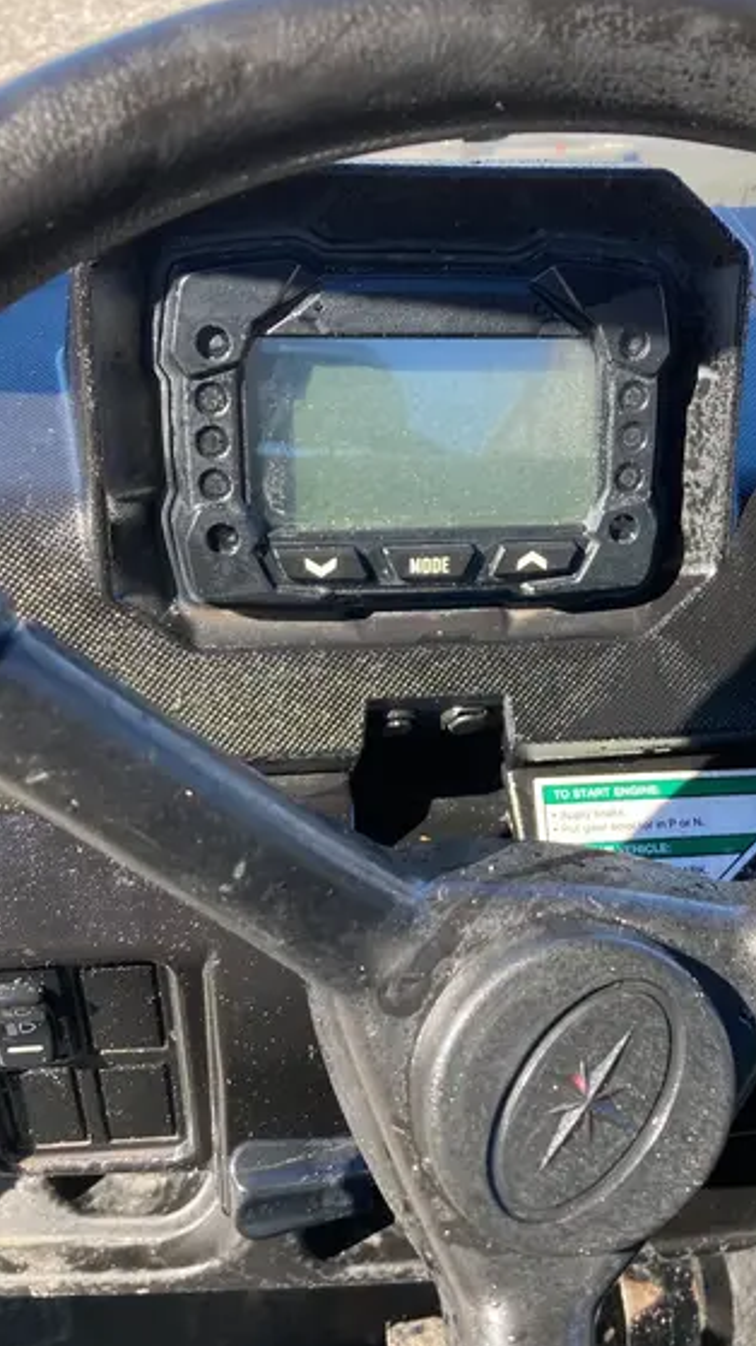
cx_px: 544
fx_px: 1427
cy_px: 685
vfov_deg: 50.5
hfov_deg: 29.3
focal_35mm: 40
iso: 20
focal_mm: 3.99
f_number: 1.8
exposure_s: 1/305
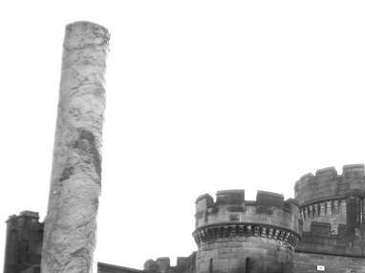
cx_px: 329
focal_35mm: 88
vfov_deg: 16.4
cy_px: 279
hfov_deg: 21.8
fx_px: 927
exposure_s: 1/80
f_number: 3.6
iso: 64
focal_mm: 7.8
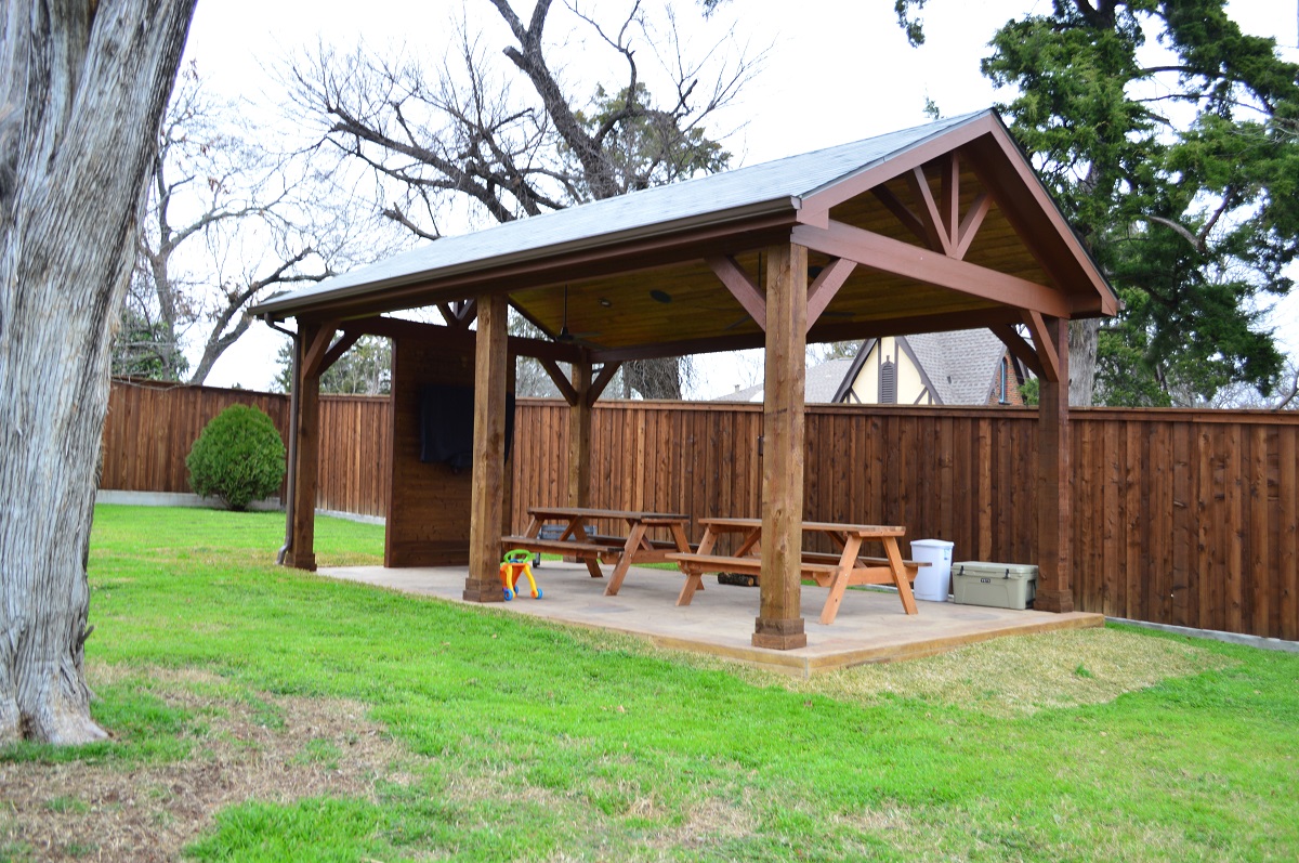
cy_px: 432
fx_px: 1081
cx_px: 650
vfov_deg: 43.5
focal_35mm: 30
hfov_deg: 62.0
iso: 160
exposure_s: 1/30
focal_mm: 20
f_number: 3.8
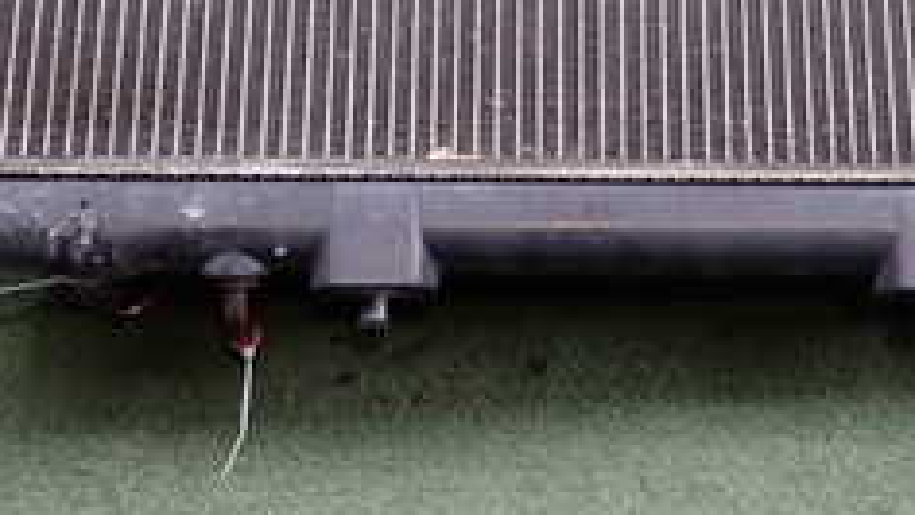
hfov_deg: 25.5
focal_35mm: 83
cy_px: -155
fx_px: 2015
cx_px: 593
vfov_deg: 14.0
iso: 200
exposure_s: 1/125
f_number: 2.3
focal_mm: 5.4
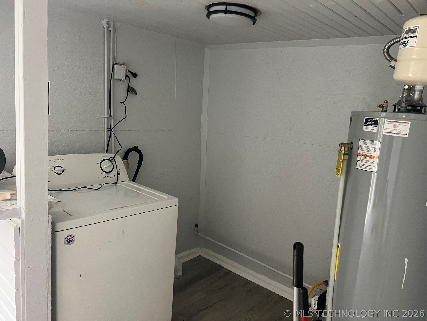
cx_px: 214
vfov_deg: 53.1
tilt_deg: -8.5
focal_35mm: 26
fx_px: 321
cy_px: 160
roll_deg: -5.3
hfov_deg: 67.3
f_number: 1.5
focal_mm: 5.7
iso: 250
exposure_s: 1/60
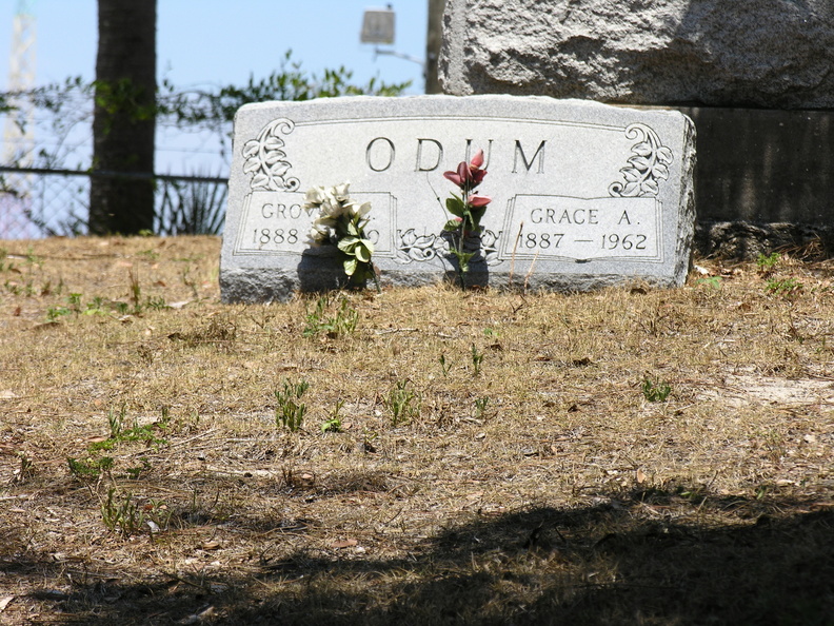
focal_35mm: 225
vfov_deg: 6.6
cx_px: 417
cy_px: 313
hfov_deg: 8.8
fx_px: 5421
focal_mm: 57.3
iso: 50
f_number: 4.8
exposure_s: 1/340
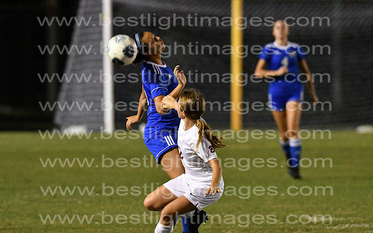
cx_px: 186
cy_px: 120
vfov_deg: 2.9
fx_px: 4688
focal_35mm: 461
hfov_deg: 4.6
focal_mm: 300
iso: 10000
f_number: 3.5
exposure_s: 1/640
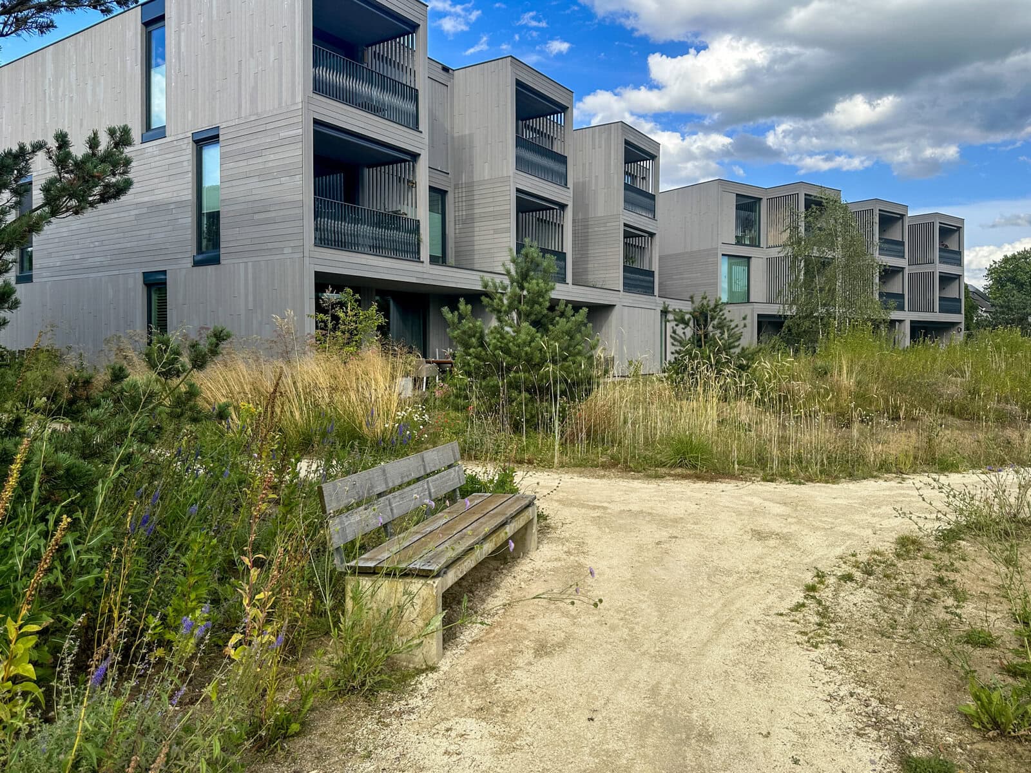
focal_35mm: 24
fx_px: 715
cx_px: 516
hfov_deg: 71.6
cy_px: 386
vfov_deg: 56.8
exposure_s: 1/1900
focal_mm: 6.9
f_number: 1.8
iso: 80
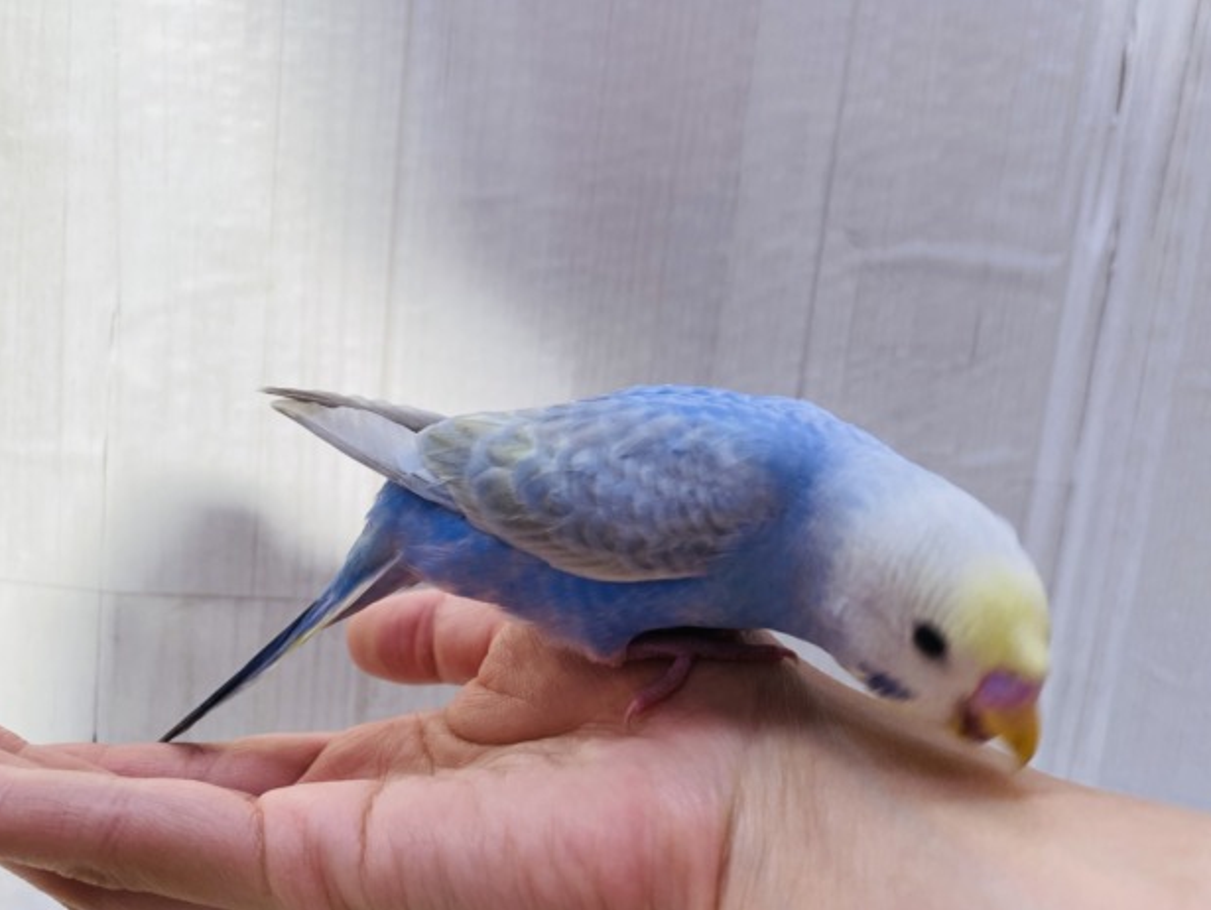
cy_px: 439
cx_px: 612
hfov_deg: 67.3
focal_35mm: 26
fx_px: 910
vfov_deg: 53.1
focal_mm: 4.25
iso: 64
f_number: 1.8
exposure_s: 1/100
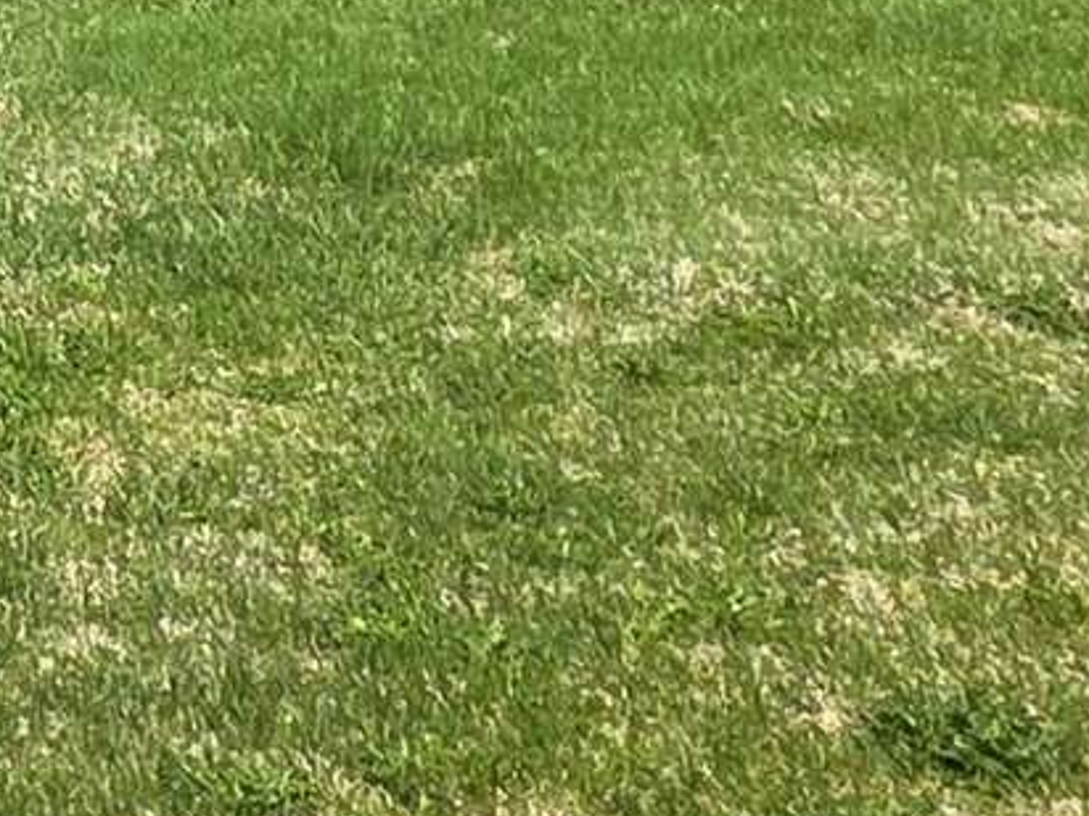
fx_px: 3052
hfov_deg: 15.8
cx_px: -1118
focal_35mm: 97
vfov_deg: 10.8
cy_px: -1555
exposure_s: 1/2021
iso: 40
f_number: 1.9
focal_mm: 2.2
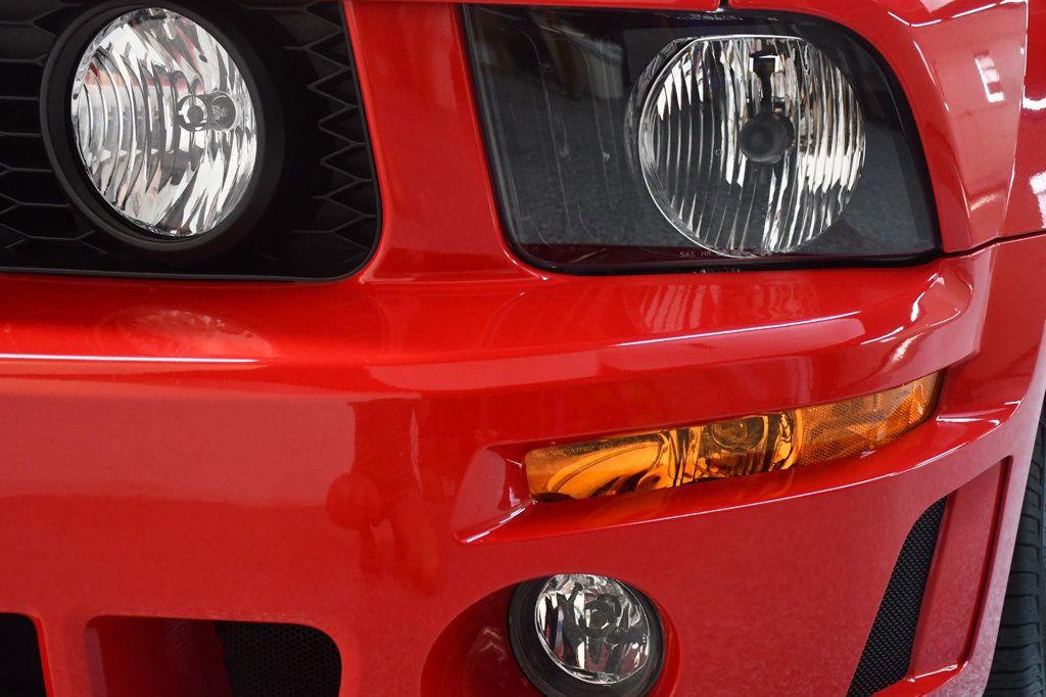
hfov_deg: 38.2
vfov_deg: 26.0
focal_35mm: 52
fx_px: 1510
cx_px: 523
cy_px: 348
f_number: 4.2
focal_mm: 35
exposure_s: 1/80
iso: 3200
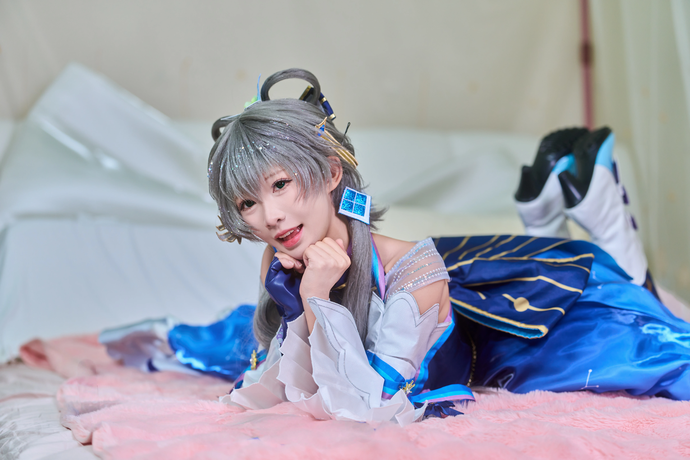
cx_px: 345
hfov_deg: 27.7
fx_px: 1399
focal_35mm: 73
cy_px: 230
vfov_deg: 18.7
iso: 100
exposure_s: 1/160
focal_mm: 73
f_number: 2
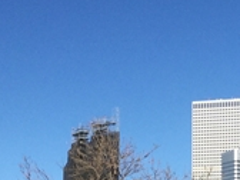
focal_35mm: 131
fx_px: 908
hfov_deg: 15.0
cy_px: 191
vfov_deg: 11.2
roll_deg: +0.5
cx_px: 193
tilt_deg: +4.5
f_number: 2.4
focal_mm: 3.3
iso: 25
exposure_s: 1/1733
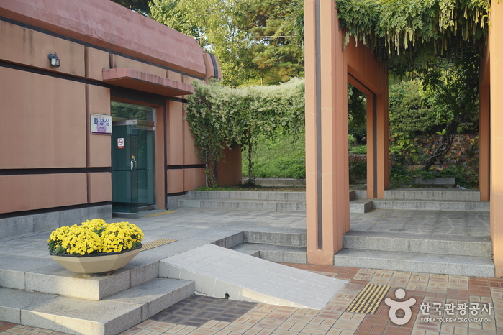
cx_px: 252
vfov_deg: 37.9
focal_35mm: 35
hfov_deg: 54.4
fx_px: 489
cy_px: 168
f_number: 2.8
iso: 200
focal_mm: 35
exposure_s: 1/250
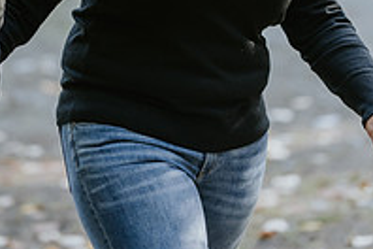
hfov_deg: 8.3
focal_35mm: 249
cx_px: 109
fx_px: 2580
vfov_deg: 5.5
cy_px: -98
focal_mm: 85
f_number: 1.8
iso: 800
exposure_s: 1/1250
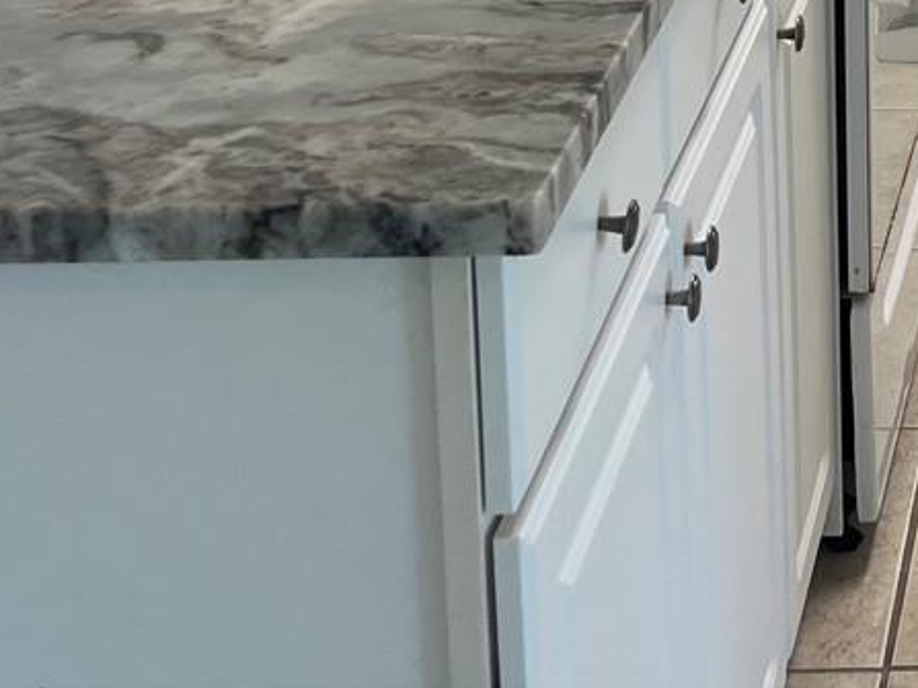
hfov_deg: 19.3
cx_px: 1234
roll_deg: -0.8
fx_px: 2466
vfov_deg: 14.1
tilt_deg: -10.1
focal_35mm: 93
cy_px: -540
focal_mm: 5.1
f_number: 1.6
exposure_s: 1/120
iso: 50
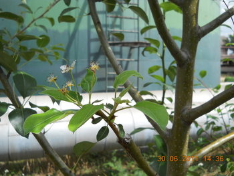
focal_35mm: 41
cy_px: 88
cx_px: 117
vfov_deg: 35.2
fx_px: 277
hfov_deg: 45.7
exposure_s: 1/160
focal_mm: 6.72
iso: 80
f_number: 5.5
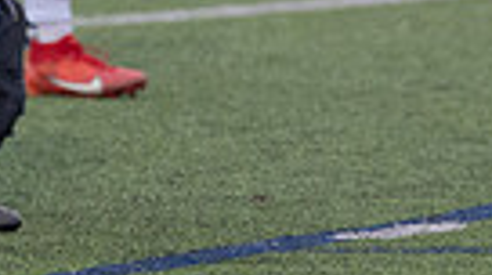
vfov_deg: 0.7
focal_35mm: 1816
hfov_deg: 1.2
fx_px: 23654
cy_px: -450
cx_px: -286
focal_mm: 280
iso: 2000
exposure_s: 1/1000
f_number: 4
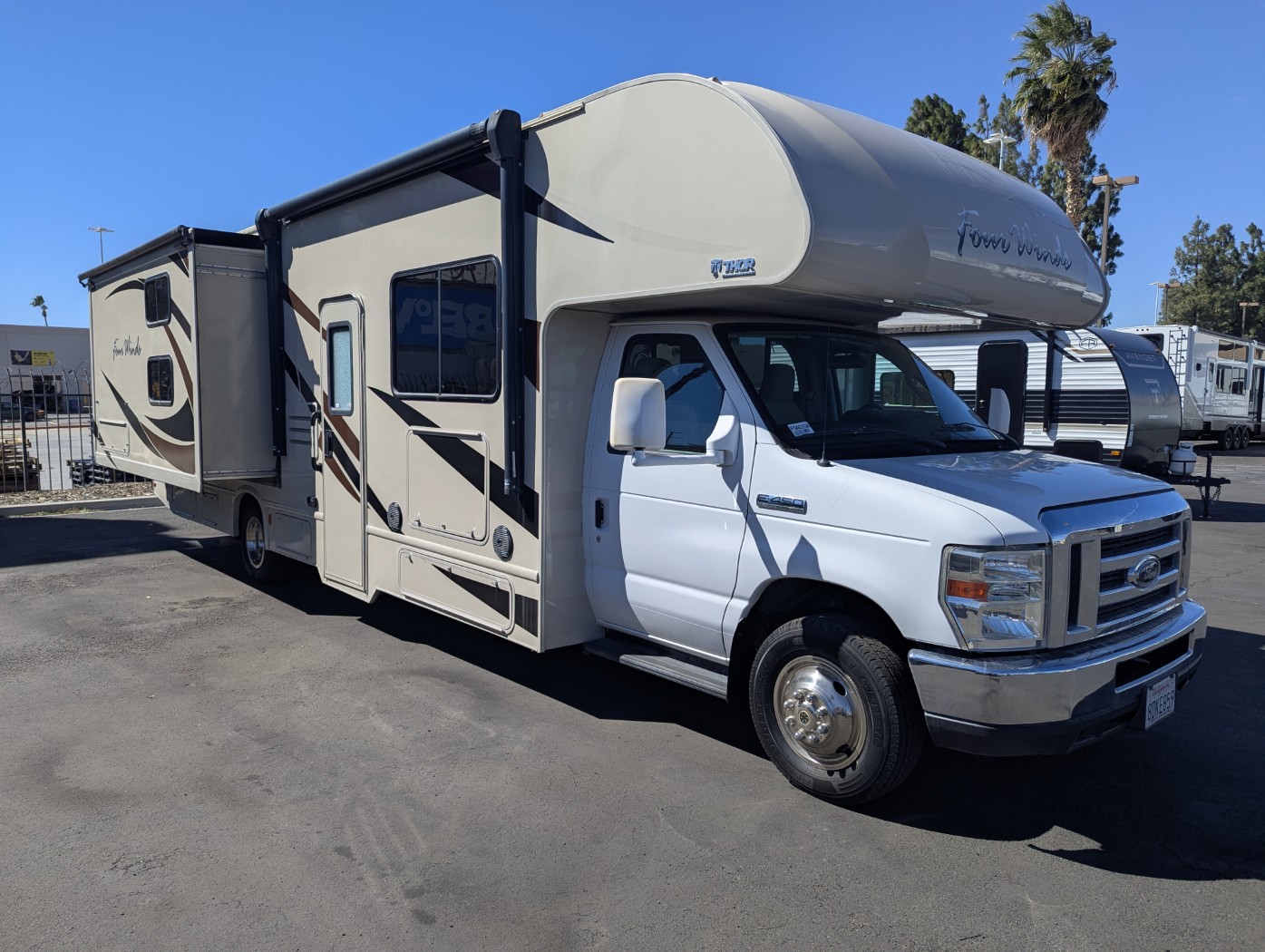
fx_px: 878
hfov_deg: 71.5
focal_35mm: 24
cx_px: 632
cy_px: 476
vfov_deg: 56.9
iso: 48
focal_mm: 6.81
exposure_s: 1/2976
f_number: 1.85
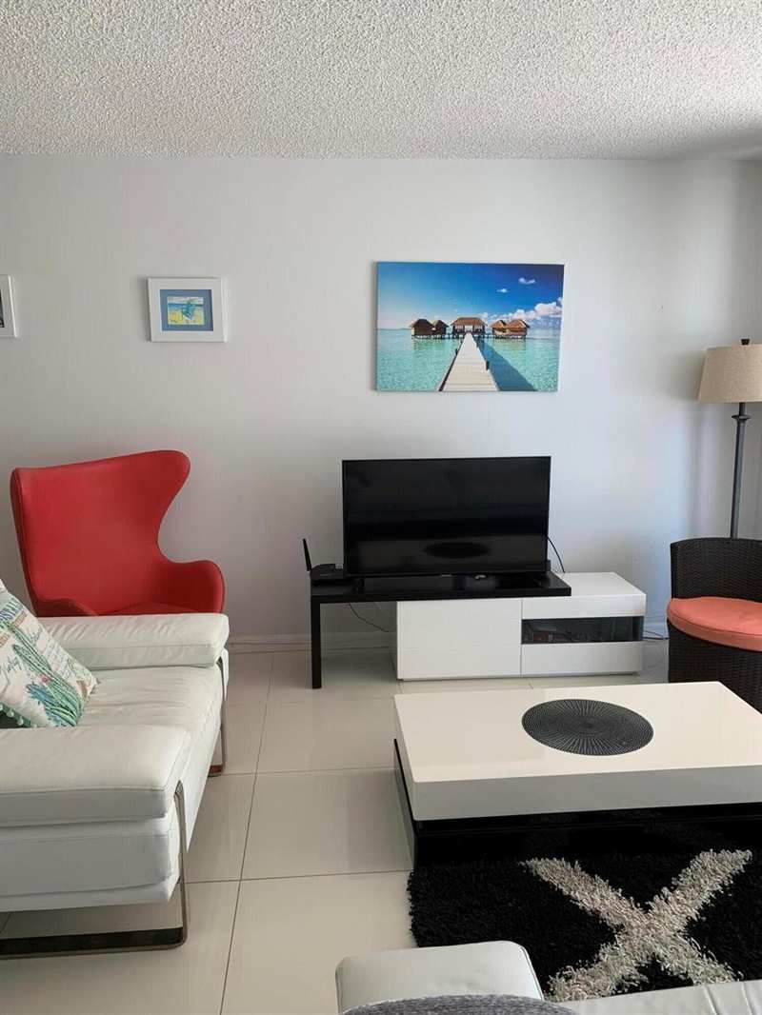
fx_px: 763
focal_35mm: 26
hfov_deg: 53.1
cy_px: 508
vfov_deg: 67.3
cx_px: 381
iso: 25
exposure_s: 1/121
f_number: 1.8
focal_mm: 4.25
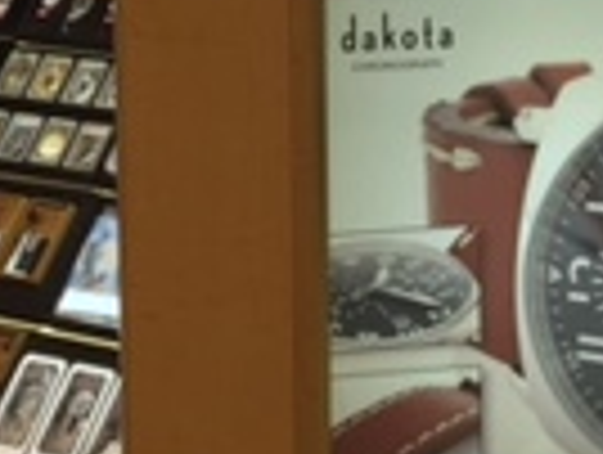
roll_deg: -0.2
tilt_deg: -5.2
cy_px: -144
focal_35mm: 138
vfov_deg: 10.5
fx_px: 2408
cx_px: 500
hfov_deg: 14.2
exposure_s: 1/60
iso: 40
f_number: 2.2
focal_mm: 4.15
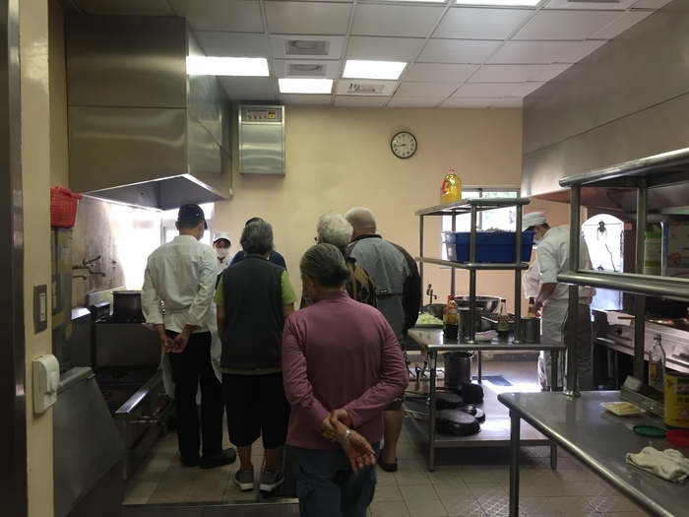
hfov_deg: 61.7
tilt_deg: -2.2
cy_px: 258
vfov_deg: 48.2
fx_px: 577
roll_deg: -0.9
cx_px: 344
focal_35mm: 29
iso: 64
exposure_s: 1/30
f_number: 2.2
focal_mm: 4.15
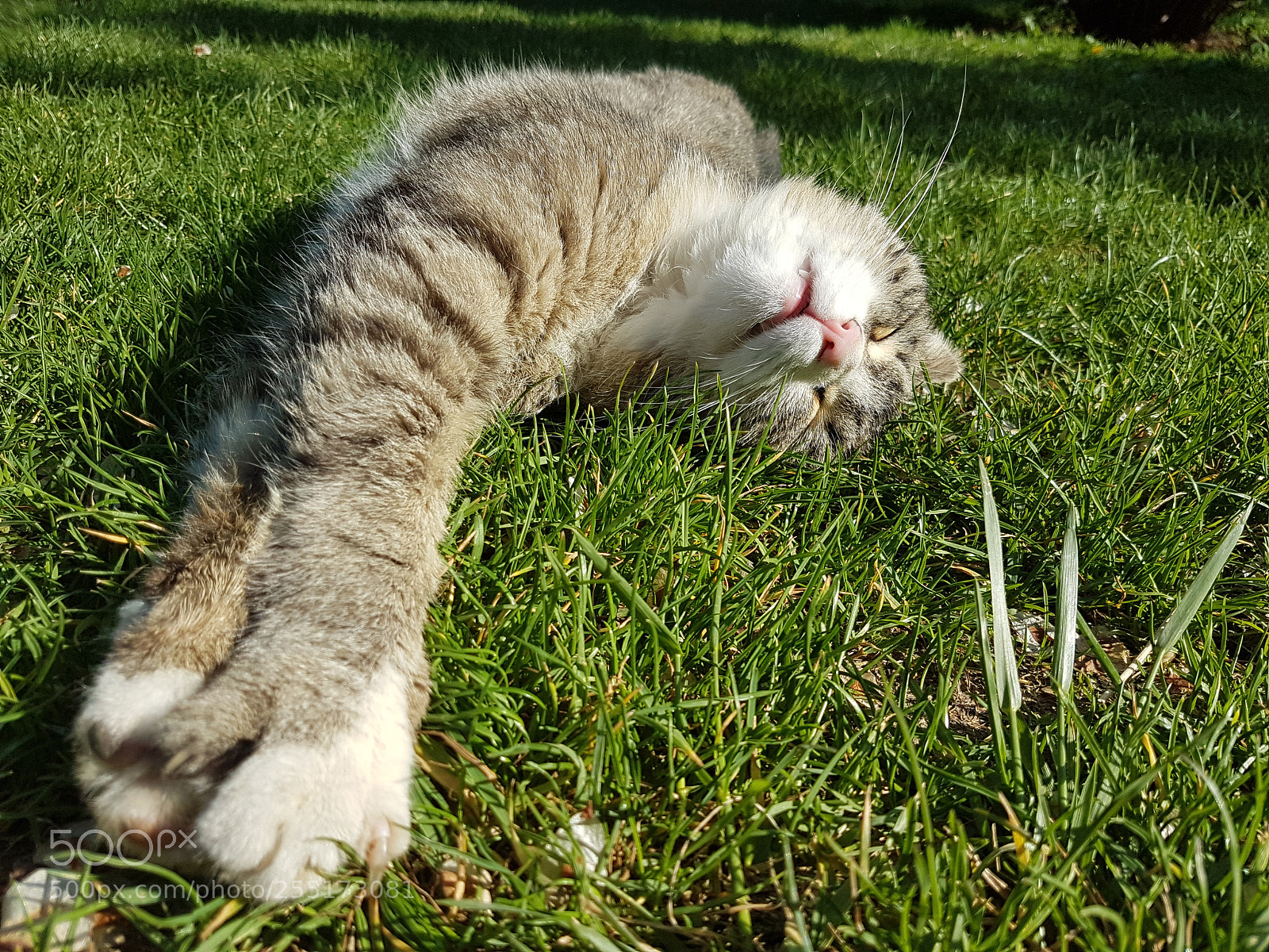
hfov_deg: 67.3
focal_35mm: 26
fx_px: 953
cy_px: 476
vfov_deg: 53.1
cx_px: 634
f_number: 1.7
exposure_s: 1/1440
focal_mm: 4.2
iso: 40
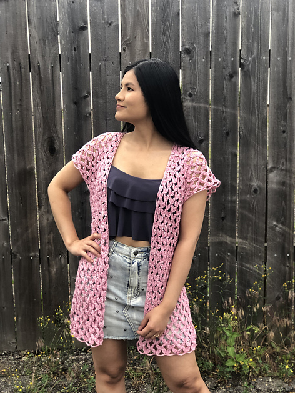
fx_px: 659
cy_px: 195
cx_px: 146
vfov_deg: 33.2
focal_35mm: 58
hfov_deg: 25.2
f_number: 2.8
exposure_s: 1/30
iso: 32
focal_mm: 6.6
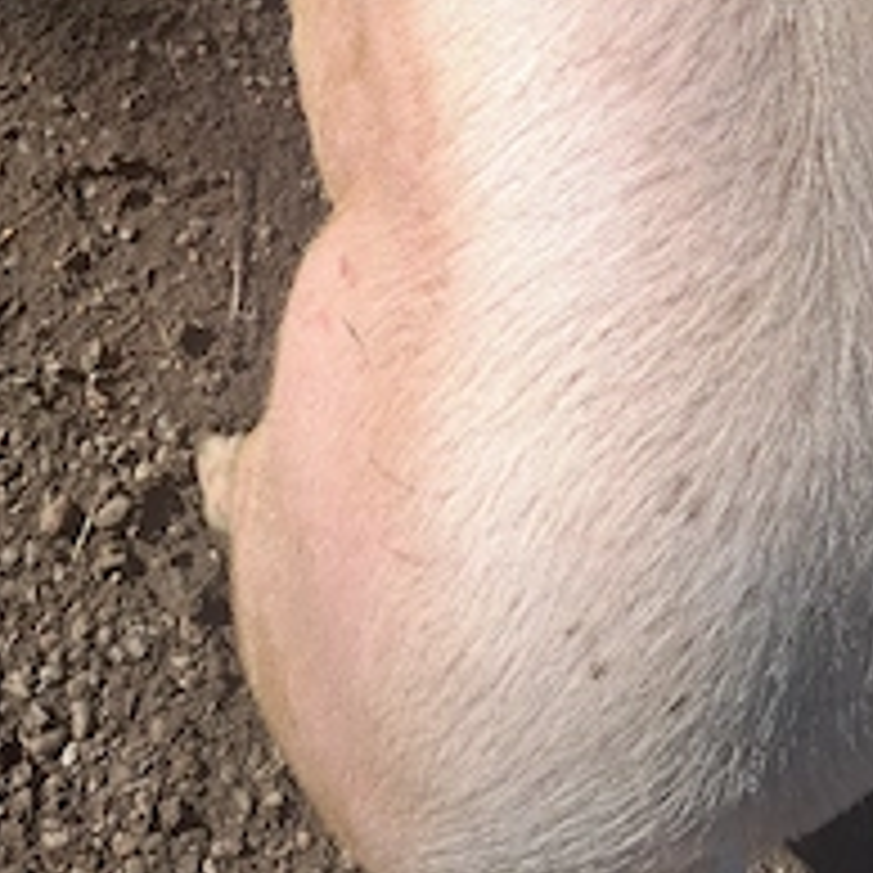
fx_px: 1198
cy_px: 14
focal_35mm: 42
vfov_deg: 36.3
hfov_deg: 39.9
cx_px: 518
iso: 50
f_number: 1.8
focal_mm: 5.54
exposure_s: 1/1667
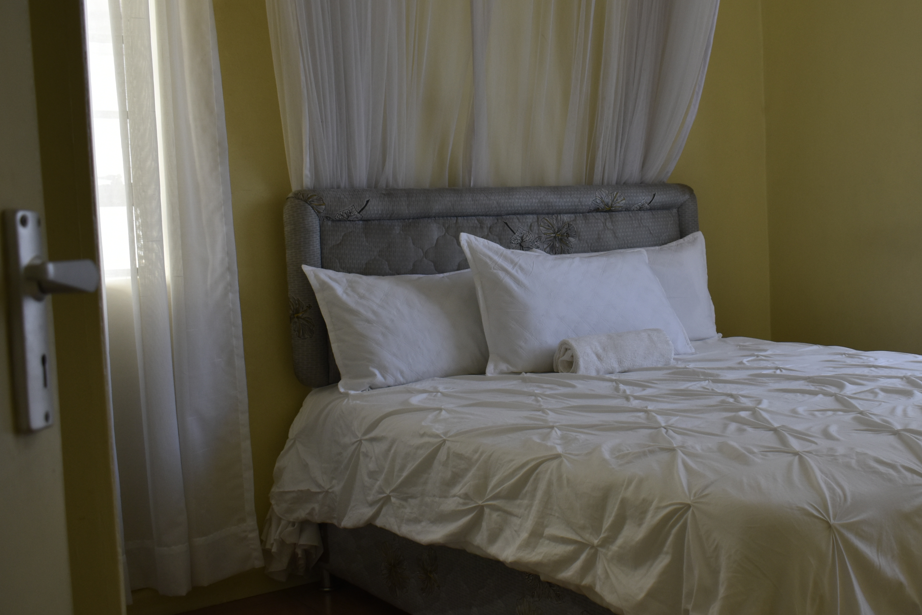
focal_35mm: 45
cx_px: 629
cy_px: 315
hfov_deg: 42.9
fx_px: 1152
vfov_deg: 29.9
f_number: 4.8
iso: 400
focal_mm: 20
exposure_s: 1/90
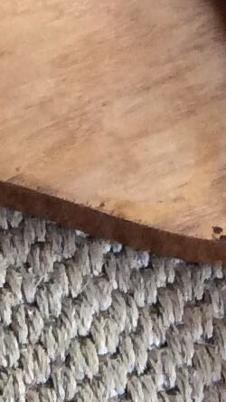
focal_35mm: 203
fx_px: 2161
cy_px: -321
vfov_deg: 10.0
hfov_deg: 6.0
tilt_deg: -49.1
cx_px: 137
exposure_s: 1/25
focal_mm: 3.3
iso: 125
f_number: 2.4
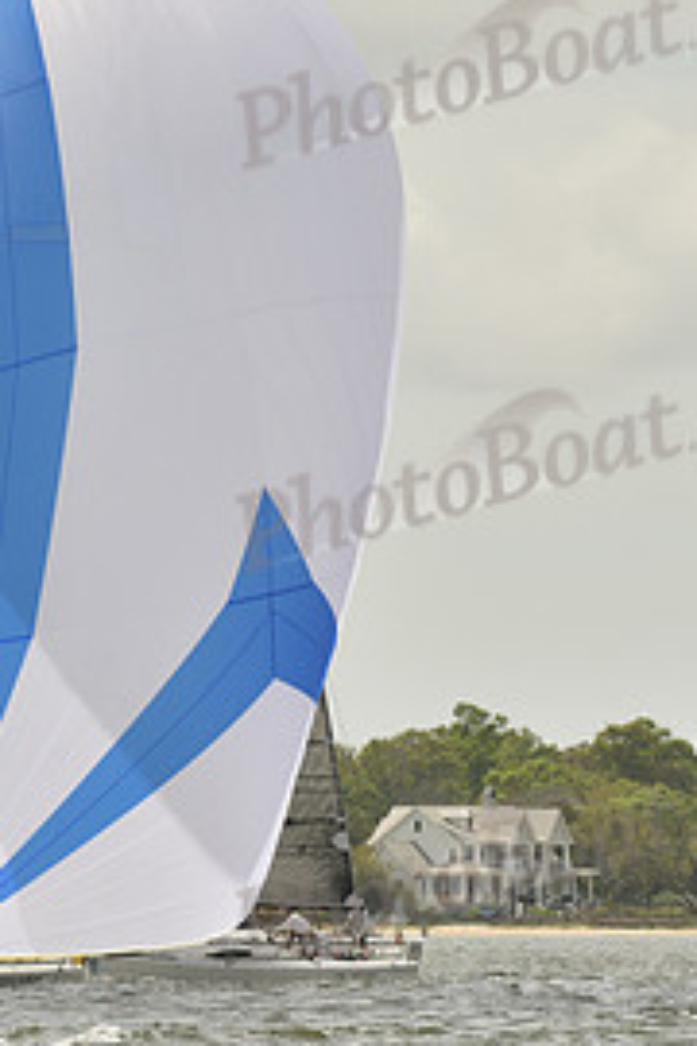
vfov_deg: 4.8
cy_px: 325
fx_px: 12487
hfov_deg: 3.2
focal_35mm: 430
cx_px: 37
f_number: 8
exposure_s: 1/1250
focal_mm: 200
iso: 320
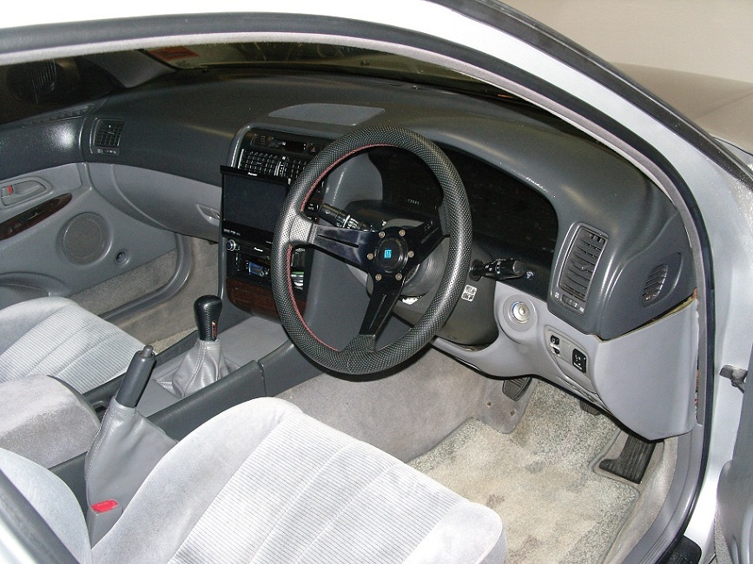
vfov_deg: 37.7
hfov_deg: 49.0
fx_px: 826
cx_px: 376
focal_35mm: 38
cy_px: 282
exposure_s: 1/40
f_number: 2.8
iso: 160
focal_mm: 7.8
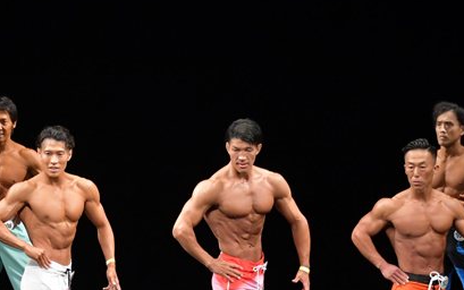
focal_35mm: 324
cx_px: 128
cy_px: 276
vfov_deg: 4.1
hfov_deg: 6.5
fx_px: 4099
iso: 3200
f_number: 5.6
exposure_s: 1/400
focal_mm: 112
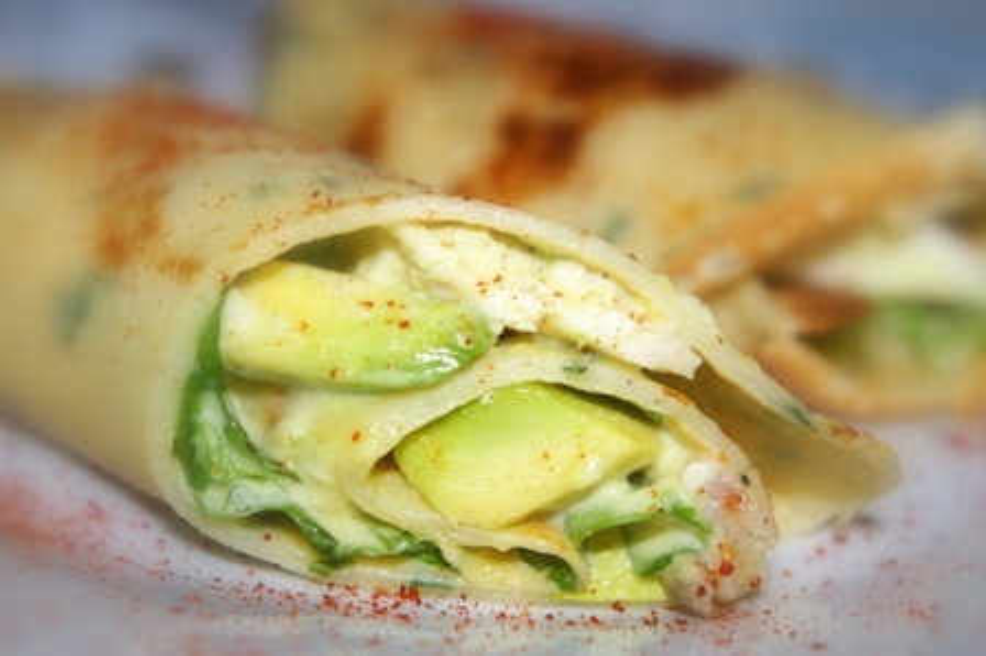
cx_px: 493
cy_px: 328
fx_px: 1437
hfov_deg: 37.9
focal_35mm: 52
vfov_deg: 25.7
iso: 200
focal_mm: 35
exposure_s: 1/180
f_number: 4.5
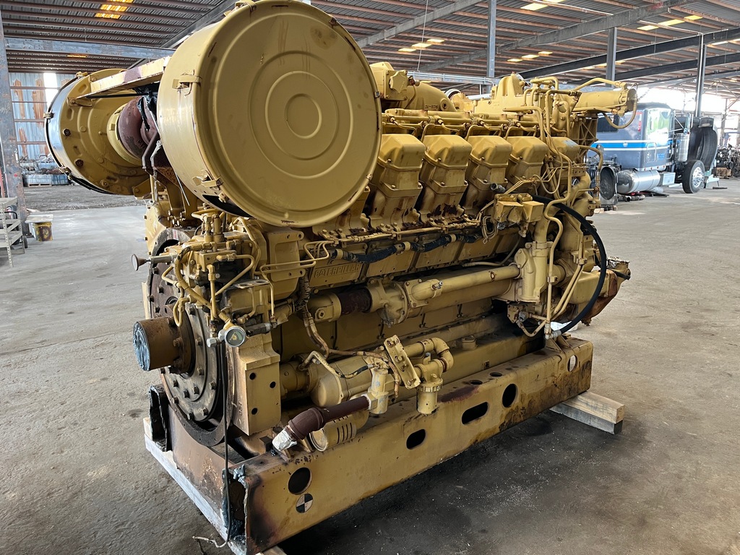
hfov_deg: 67.3
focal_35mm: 26
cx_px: 370
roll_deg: +1.3
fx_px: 556
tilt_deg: -12.3
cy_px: 278
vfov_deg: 53.1
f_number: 1.6
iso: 125
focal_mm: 5.1
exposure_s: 1/60
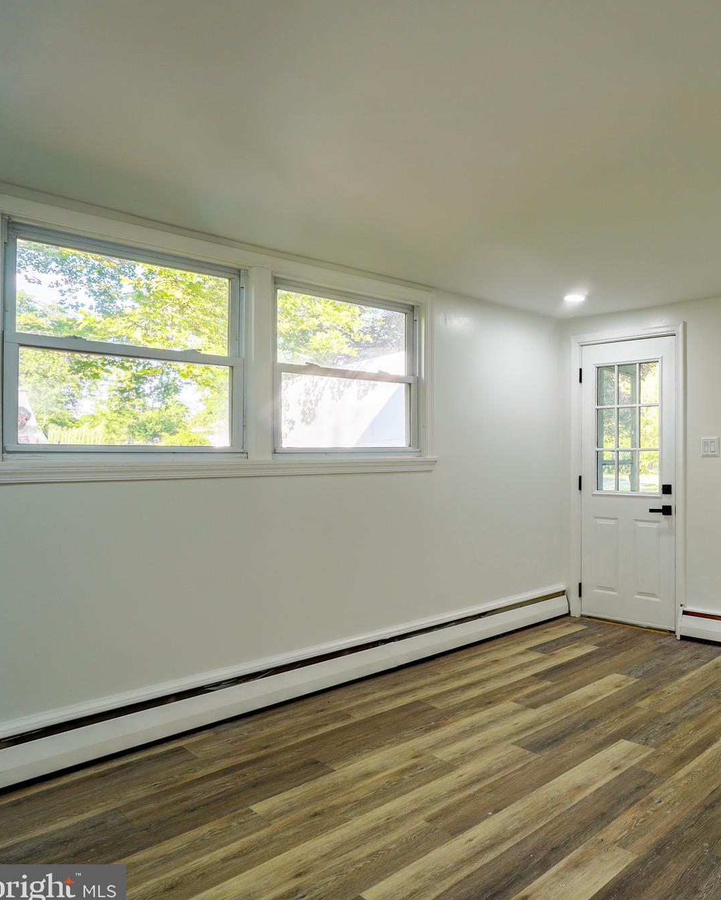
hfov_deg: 52.5
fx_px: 613
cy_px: 454
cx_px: 666
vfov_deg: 72.6
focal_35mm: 23
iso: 200
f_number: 8
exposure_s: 1/320
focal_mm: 16
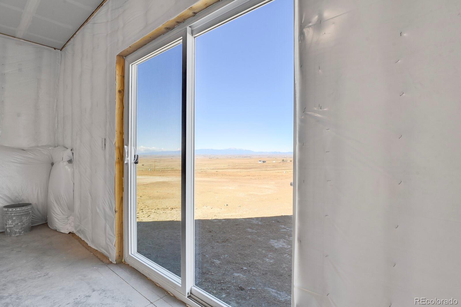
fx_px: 218
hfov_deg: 93.3
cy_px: 154
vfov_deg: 70.4
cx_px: 230
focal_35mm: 17
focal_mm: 17
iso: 250
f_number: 8
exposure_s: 1/20
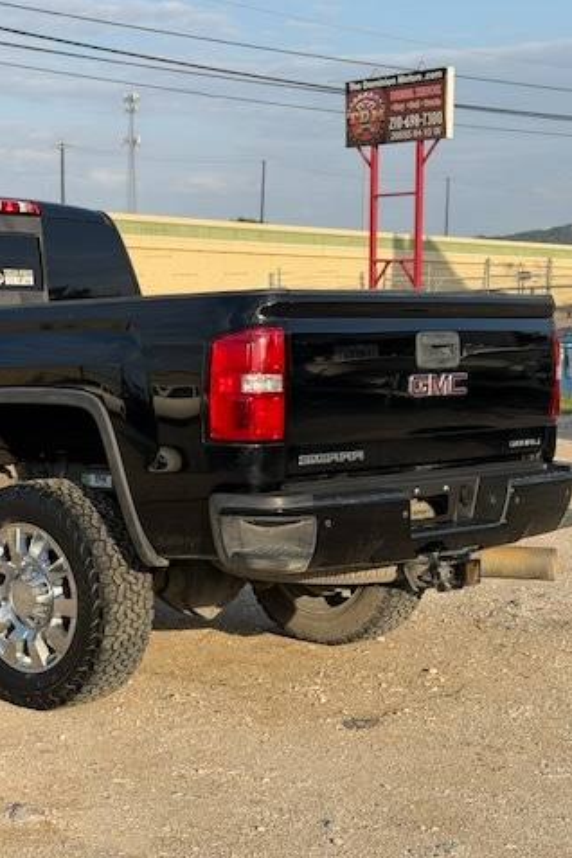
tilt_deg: -6.1
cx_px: 25
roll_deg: +1.2
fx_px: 1597
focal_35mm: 67
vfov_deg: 30.1
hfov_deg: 19.8
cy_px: 428
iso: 64
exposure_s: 1/2976
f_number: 1.78
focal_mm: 6.76
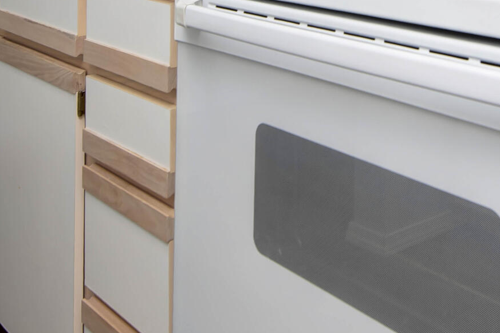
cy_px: -108
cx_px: 400
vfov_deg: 22.0
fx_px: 764
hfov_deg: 35.1
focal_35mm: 55
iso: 200
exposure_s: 1/20
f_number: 6.7
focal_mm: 16
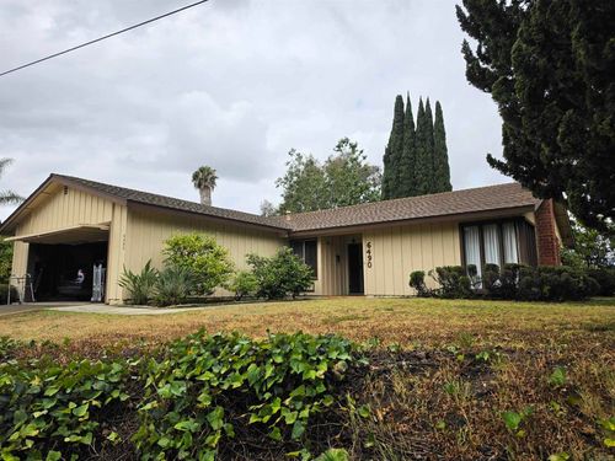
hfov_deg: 73.9
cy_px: 230
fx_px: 409
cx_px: 308
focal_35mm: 23
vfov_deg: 58.9
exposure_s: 1/7939
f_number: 1.4
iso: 64
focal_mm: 6.5
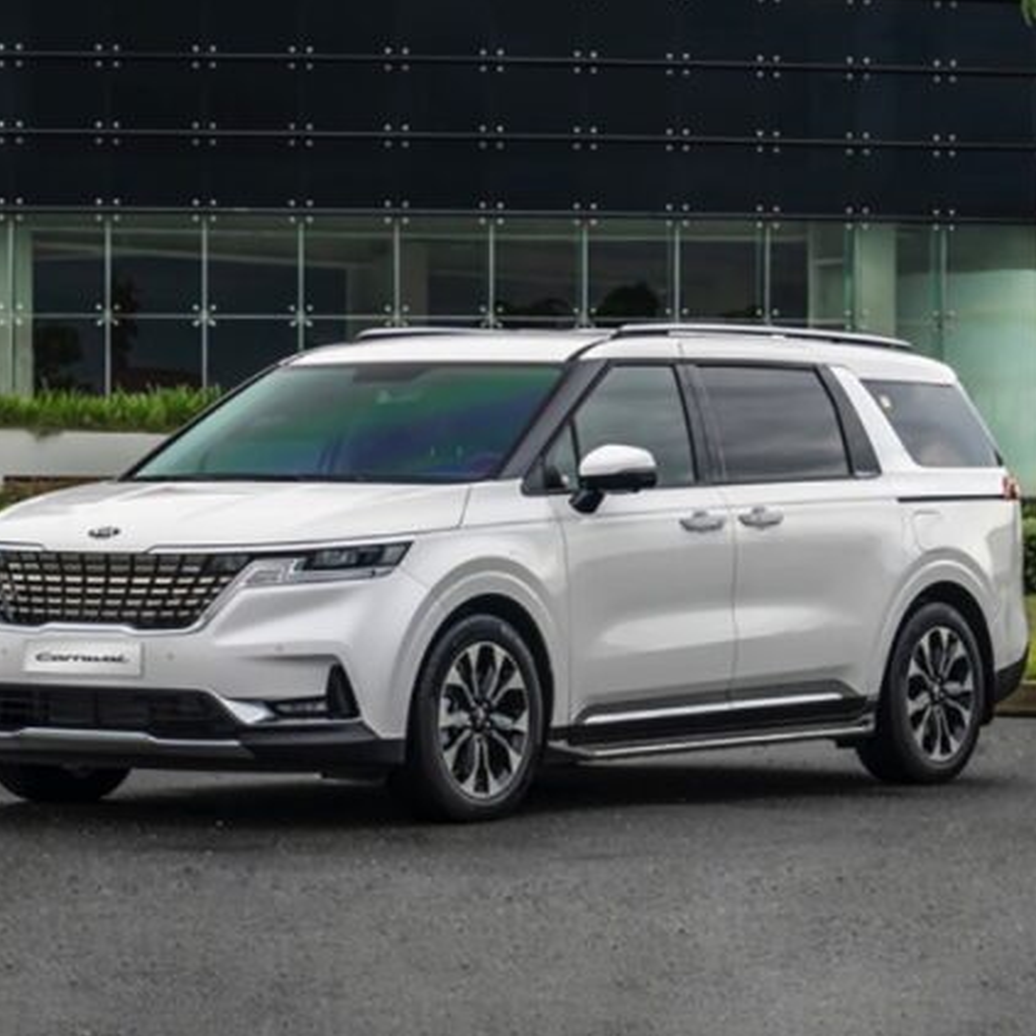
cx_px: 451
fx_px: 4571
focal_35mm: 135
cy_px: 518
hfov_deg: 12.9
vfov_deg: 12.9
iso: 640
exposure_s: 1/200
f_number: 8
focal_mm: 70
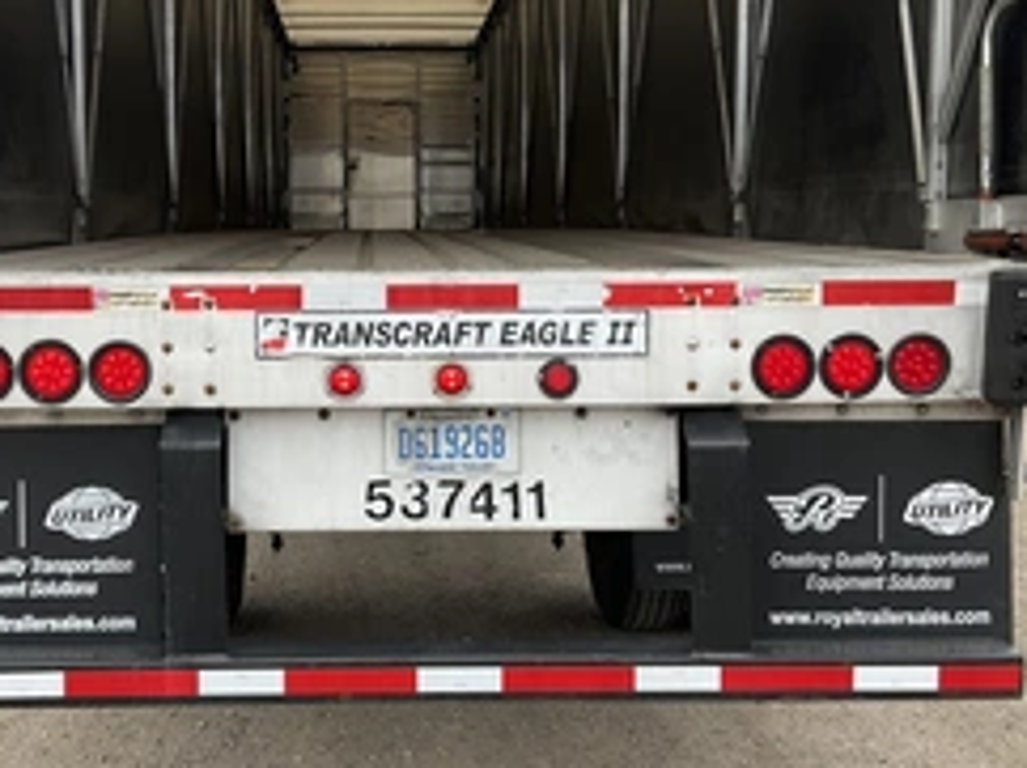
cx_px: 382
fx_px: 1423
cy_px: 322
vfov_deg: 30.2
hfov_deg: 39.4
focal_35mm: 48
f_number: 1.8
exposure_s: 1/287
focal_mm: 3
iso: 25
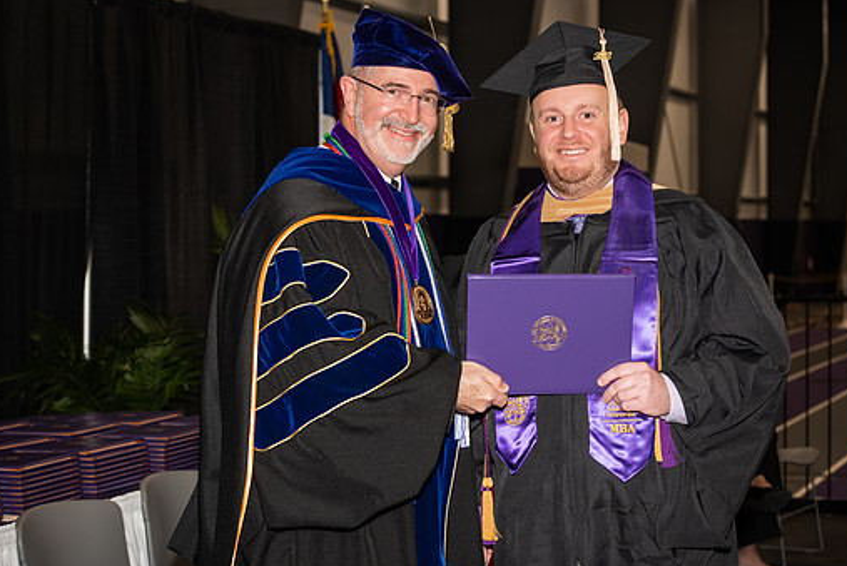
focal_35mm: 80
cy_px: 280
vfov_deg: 17.1
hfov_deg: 25.3
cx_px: 448
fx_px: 1884
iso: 1000
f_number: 5.6
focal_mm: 70
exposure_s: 1/200
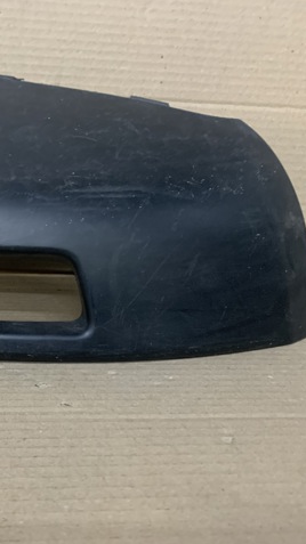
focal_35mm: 38
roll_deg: -2.5
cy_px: 272
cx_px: 0
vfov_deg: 52.8
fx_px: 549
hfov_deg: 29.2
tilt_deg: -16.6
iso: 320
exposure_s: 1/33
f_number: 1.8
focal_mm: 4.25
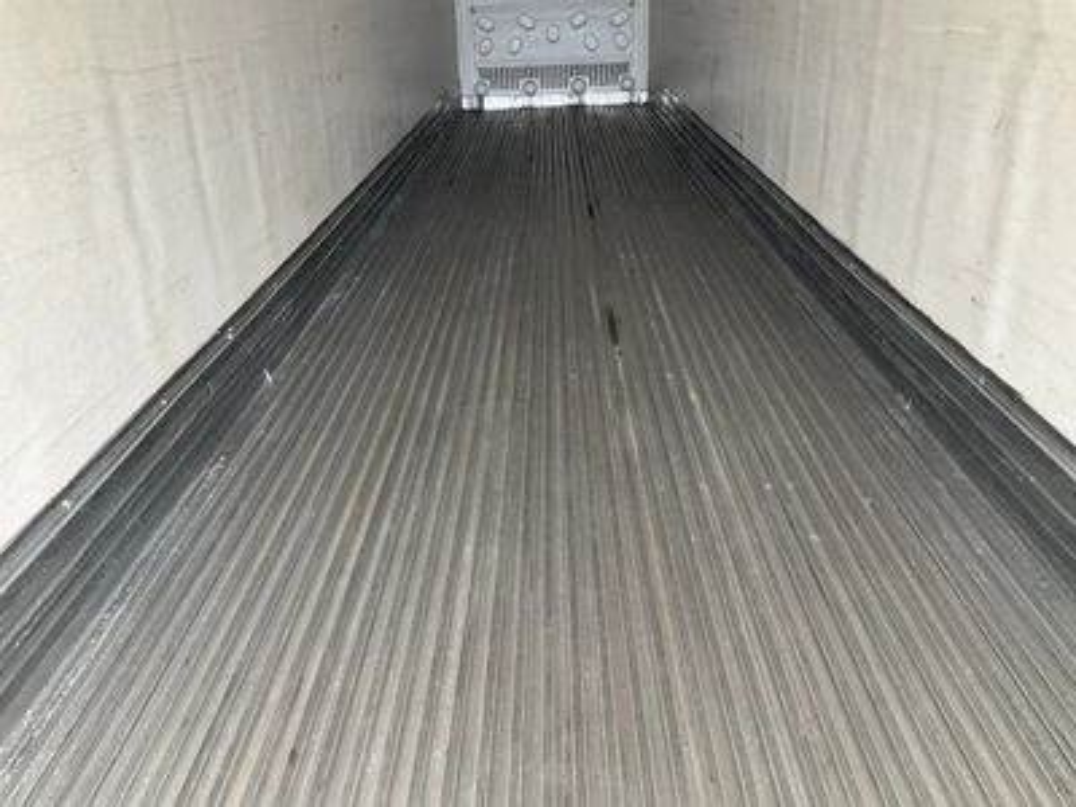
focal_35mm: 29
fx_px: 901
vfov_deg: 48.2
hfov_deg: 61.7
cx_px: 538
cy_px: 404
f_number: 1.8
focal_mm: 3
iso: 64
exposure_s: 1/94
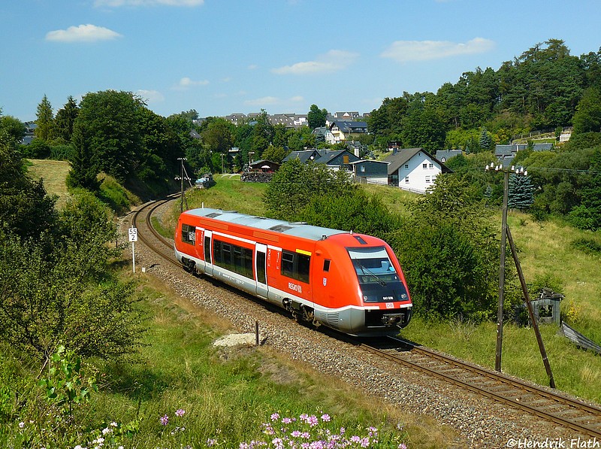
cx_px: 300
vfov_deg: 27.0
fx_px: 936
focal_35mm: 54
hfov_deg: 35.6
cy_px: 224
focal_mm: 8.9
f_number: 2.8
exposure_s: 1/400
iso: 100
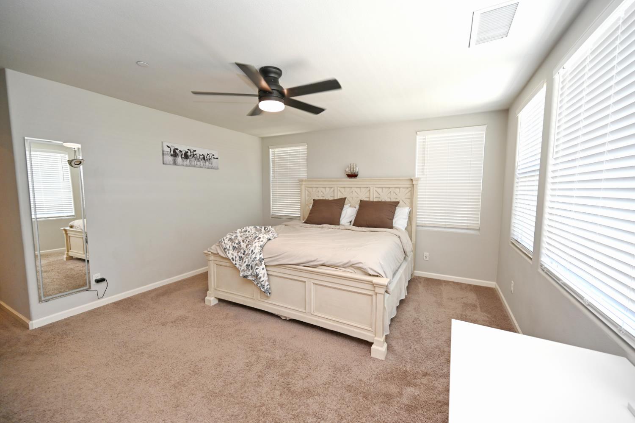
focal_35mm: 14
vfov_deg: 81.1
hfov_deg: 104.3
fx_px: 247
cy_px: 212
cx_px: 318
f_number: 4
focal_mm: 14
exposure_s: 1/60
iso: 320
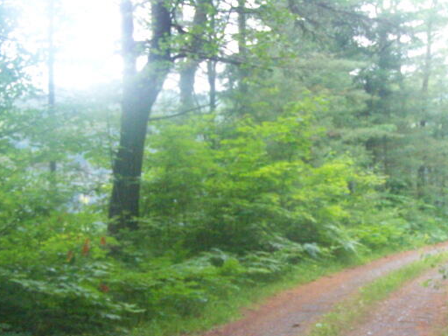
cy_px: 202
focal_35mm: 76
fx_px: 984
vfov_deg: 19.4
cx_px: 316
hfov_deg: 25.5
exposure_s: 1/200
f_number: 3.6
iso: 400
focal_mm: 6.3
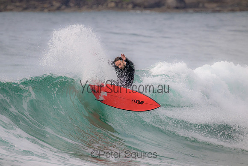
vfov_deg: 1.7
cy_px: 83
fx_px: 5512
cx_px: 124
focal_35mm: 800
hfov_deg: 2.6
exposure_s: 1/2000
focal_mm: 800
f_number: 11
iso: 1800
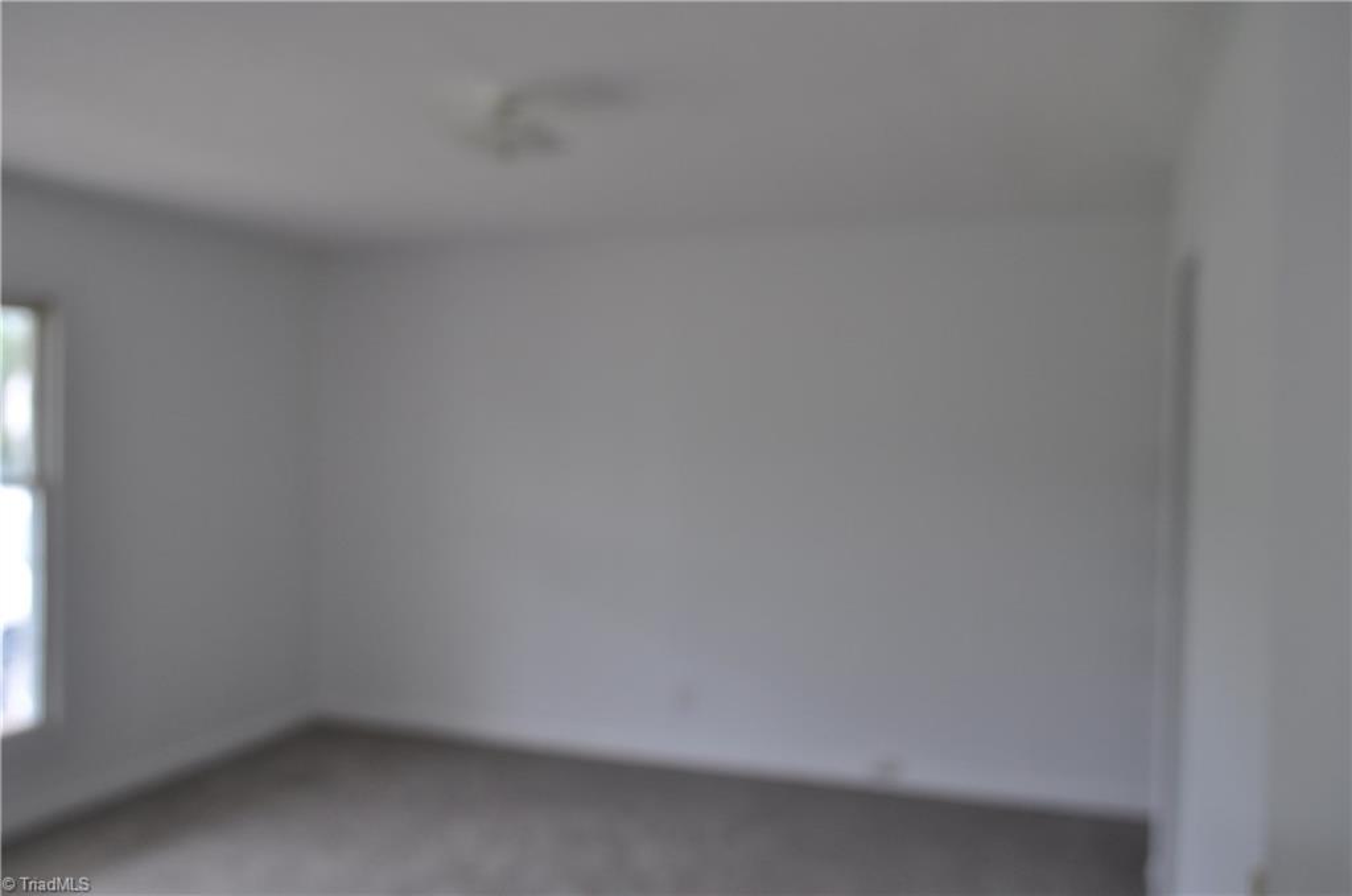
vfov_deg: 43.5
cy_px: 448
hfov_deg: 62.0
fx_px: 1125
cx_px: 676
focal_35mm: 30
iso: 400
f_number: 5
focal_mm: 20
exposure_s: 1/100
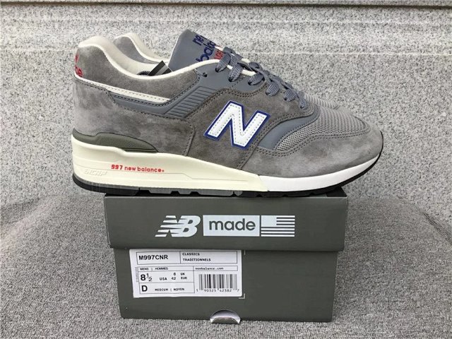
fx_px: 405
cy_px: 170
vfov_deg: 45.4
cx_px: 226
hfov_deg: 58.4
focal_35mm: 31
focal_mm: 3.3
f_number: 2.4
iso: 25
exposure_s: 1/166
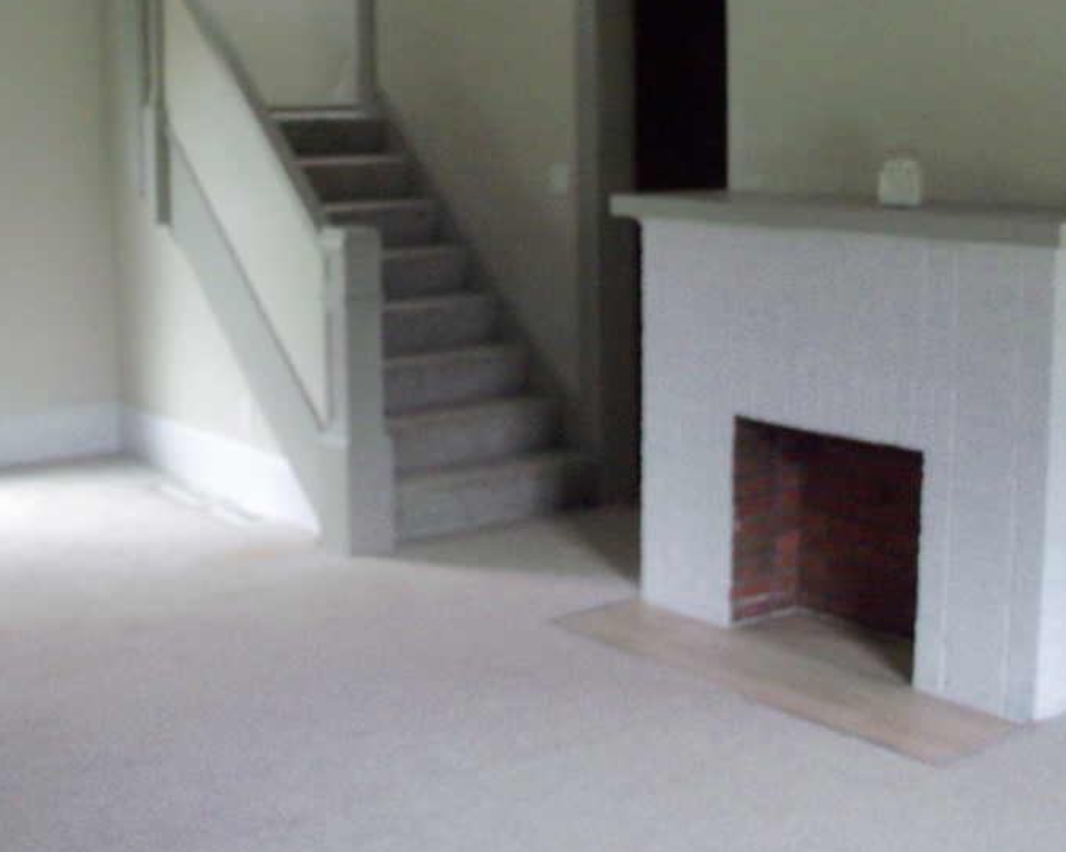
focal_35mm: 52
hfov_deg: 35.9
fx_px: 1640
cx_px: 428
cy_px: 339
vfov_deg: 29.1
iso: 200
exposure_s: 1/30
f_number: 3
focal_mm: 6.3
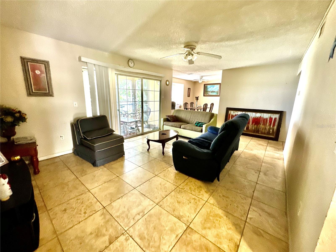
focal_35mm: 14
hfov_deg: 102.1
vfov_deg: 85.7
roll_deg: -1.4
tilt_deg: -12.7
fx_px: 136
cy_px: 126
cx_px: 168
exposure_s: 1/60
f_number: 2.2
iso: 400
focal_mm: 2.22
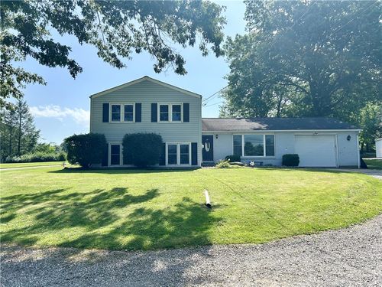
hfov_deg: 67.3
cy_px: 144
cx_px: 191
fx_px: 287
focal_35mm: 26
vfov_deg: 53.1
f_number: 1.5
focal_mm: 5.7
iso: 50
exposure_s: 1/3704
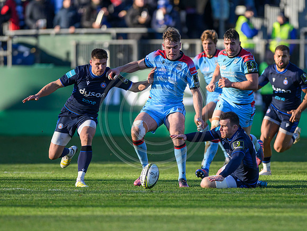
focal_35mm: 706
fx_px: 6269
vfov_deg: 2.1
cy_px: 165
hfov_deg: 2.8
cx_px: 175
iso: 800
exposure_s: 1/5000
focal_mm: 400
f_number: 3.5
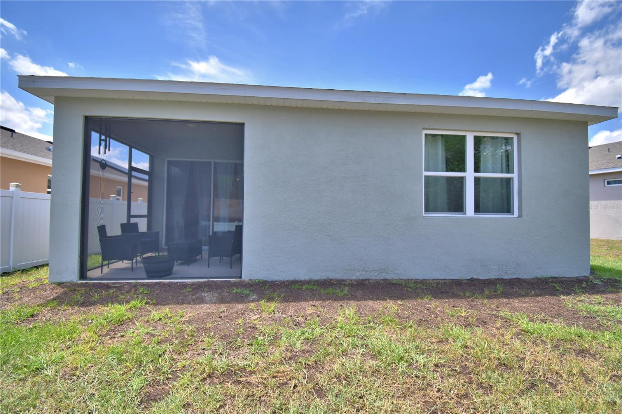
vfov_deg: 77.3
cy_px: 207
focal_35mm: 15
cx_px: 311
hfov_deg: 100.4
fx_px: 259
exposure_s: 1/500
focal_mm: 10
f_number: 4.5
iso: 100
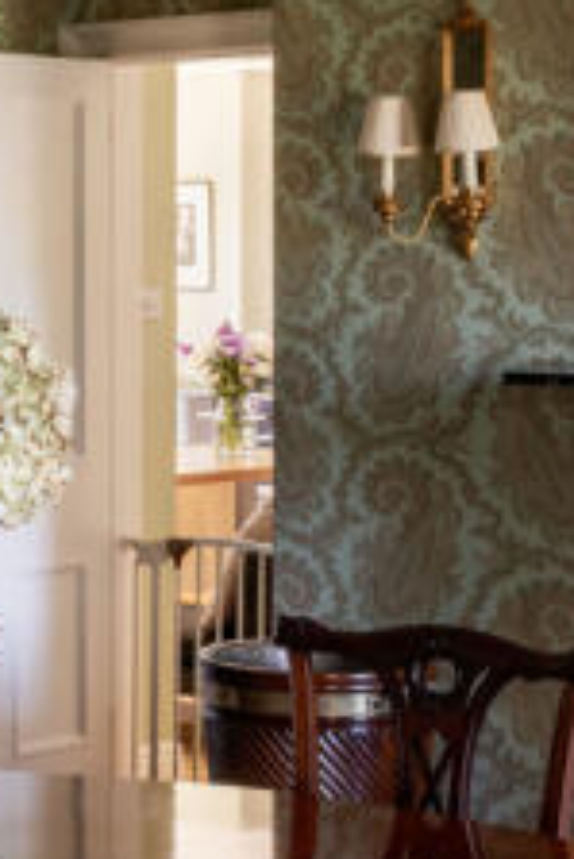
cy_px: 256
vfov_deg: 18.5
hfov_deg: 12.3
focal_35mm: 110
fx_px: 2627
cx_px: -58
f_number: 10
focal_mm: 24
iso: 250
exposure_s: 1/6
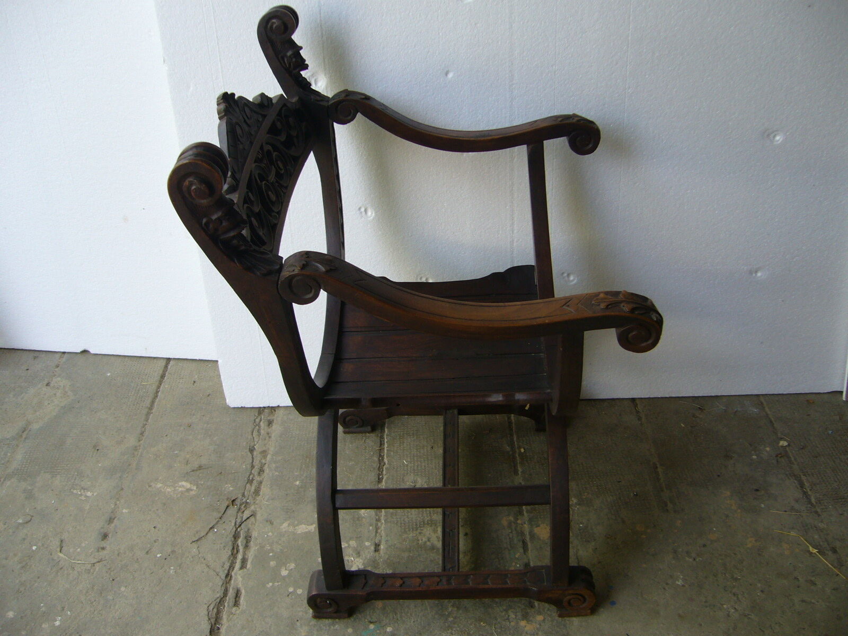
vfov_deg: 40.7
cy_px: 318
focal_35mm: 35
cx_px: 424
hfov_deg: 52.6
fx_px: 857
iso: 80
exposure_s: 1/60
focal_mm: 5.8
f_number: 2.8
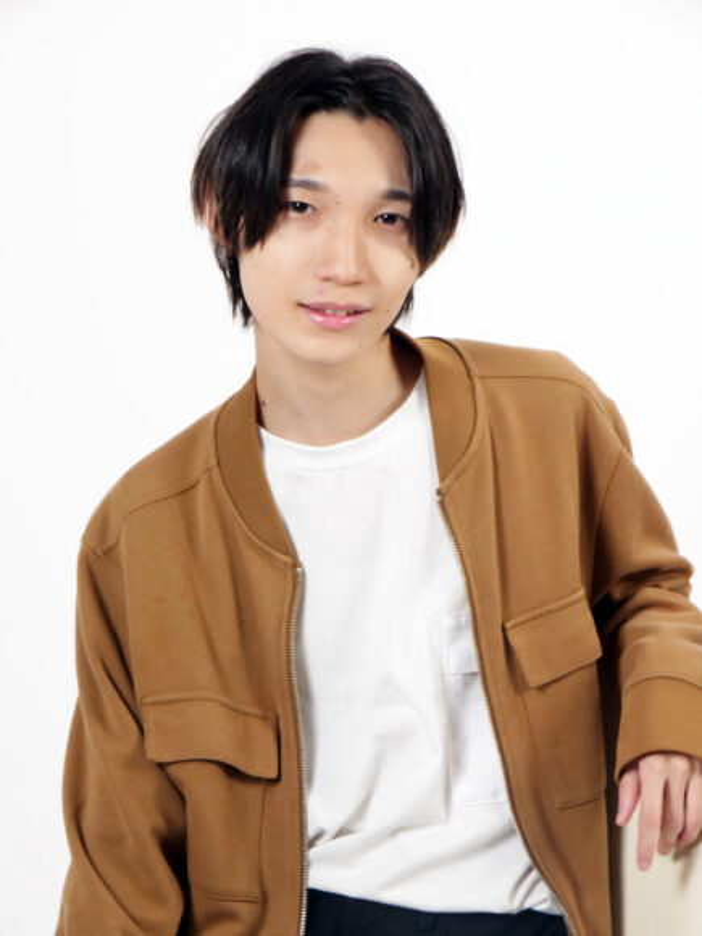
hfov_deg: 12.3
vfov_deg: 16.4
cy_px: 468
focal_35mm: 120
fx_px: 3245
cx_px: 351
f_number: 8
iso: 1600
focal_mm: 60
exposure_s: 1/125
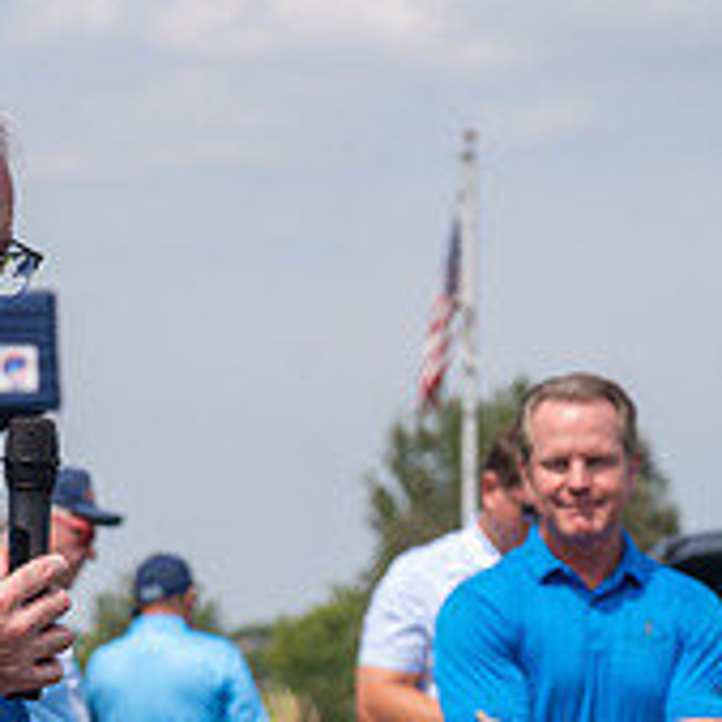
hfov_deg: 8.6
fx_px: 4814
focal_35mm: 204
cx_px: 137
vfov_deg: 8.6
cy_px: 624
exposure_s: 1/1250
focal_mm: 70
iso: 250
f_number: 5
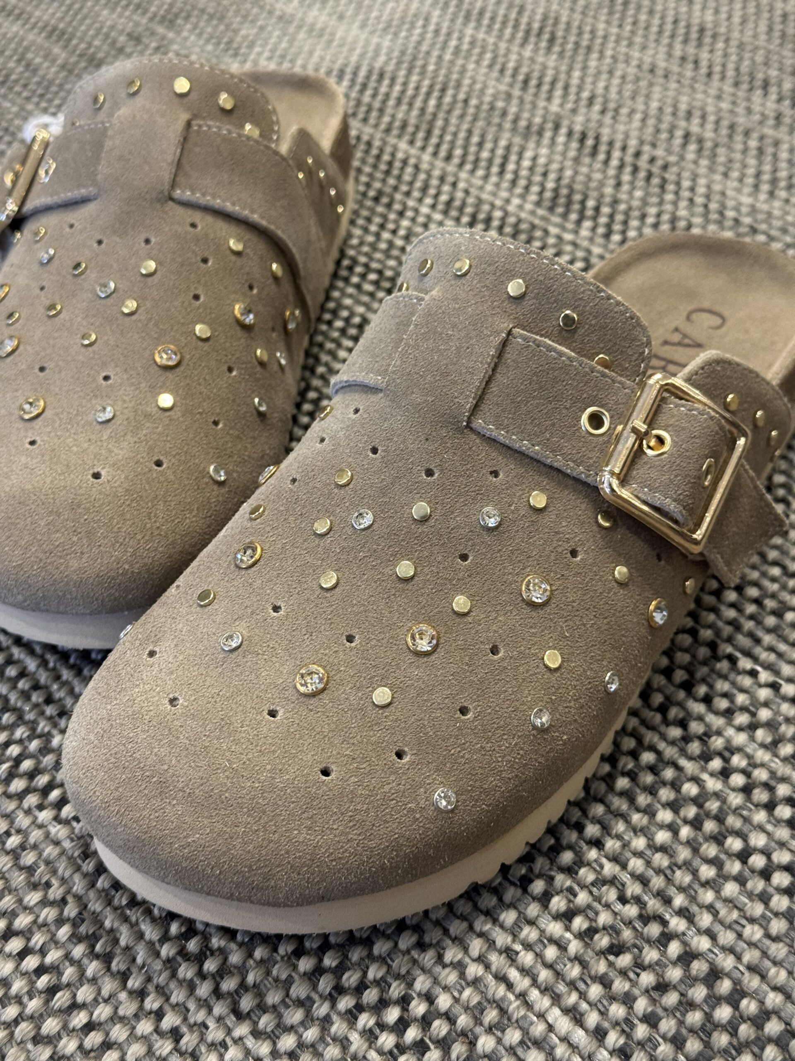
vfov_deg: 39.7
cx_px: 398
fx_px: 1470
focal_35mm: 48
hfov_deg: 30.3
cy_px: 530
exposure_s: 1/50
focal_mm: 6.76
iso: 250
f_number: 1.78
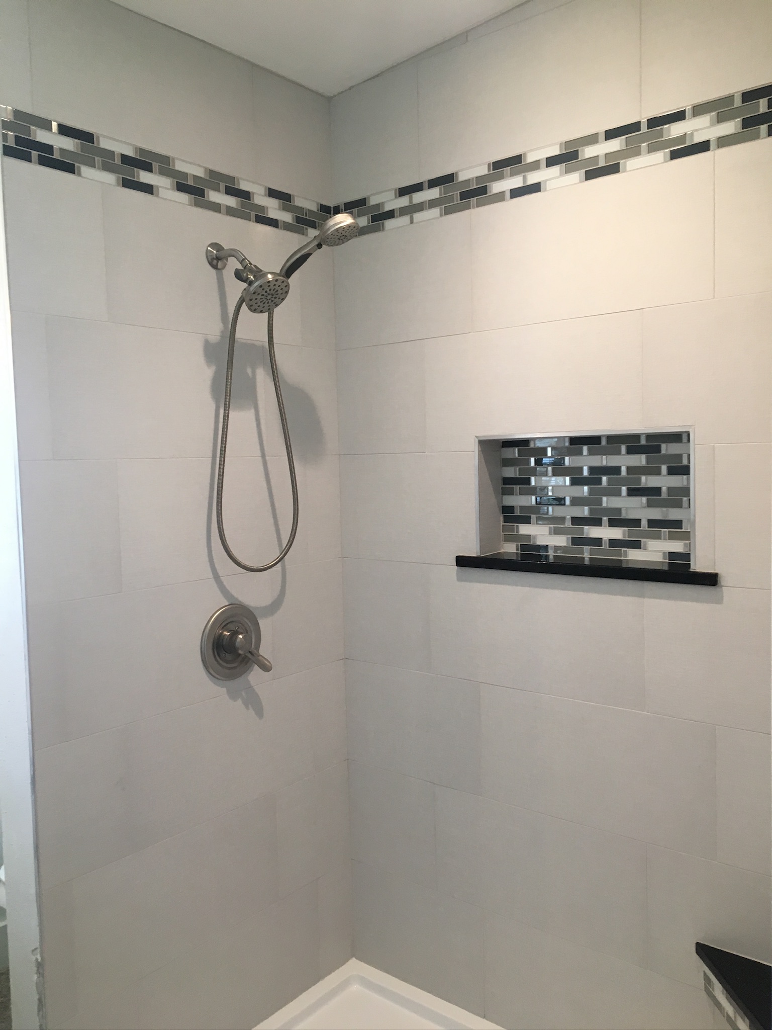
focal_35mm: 29
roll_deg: +1.5
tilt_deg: -4.3
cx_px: 386
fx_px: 862
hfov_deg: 48.2
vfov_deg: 61.7
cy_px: 515
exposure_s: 1/30
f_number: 2.2
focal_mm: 4.15
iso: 64
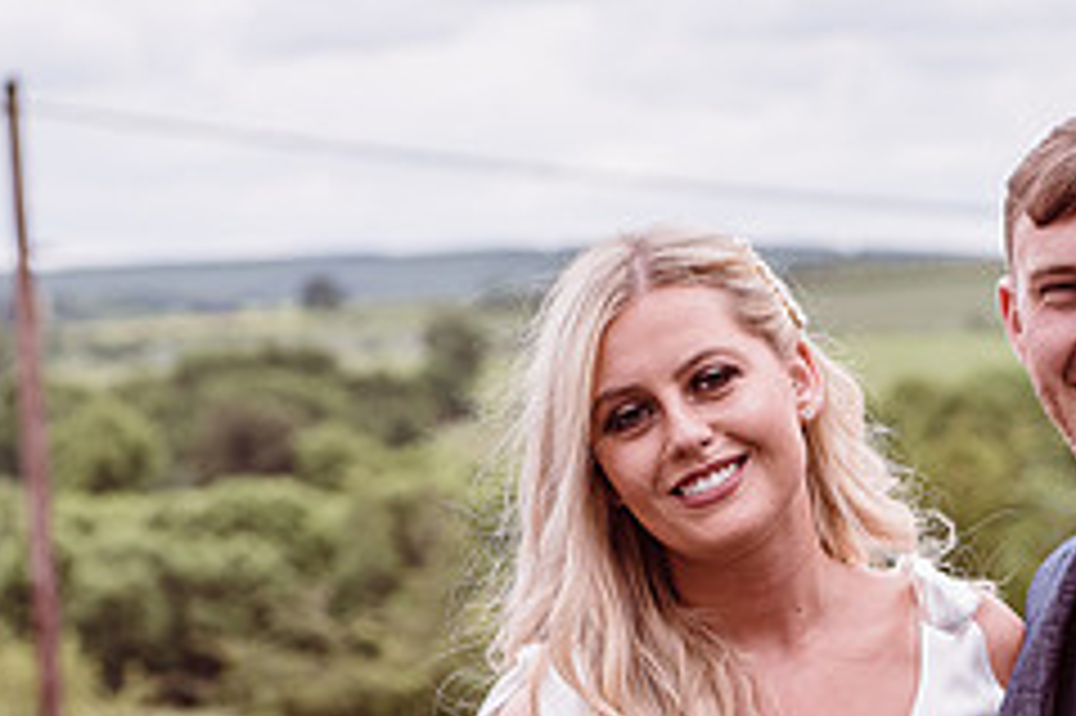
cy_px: 724
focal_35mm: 195
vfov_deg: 7.0
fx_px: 5824
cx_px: 871
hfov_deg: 10.5
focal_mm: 70
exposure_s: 1/1000
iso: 250
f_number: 4.5
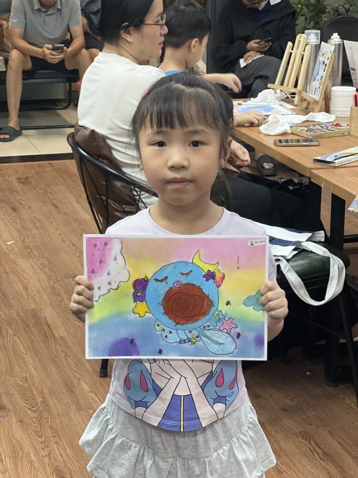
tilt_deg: -16.1
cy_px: 239
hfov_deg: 19.1
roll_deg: -0.6
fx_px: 1062
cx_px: 179
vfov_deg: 25.3
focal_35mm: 77
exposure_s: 1/33
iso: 125
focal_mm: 9
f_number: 2.8
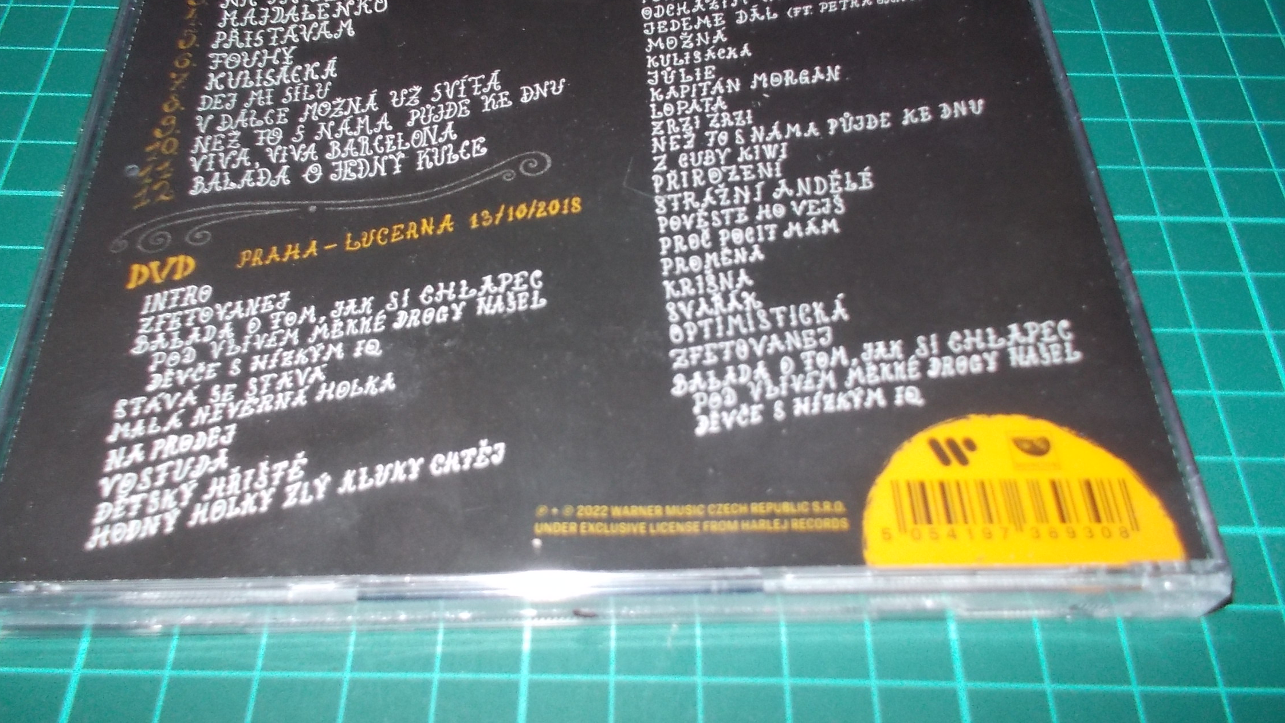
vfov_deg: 36.7
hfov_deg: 61.0
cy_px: 342
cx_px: 635
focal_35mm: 32
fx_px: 1090
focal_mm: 4.1
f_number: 3.3
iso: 200
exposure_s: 1/30
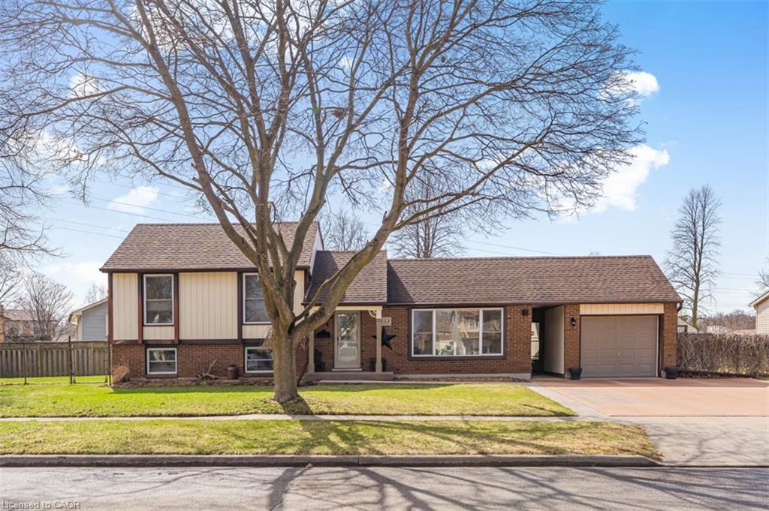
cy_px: 256
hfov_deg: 71.3
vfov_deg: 51.0
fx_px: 536
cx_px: 384
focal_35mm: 25
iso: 250
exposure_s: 1/500
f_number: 9
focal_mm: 25.1
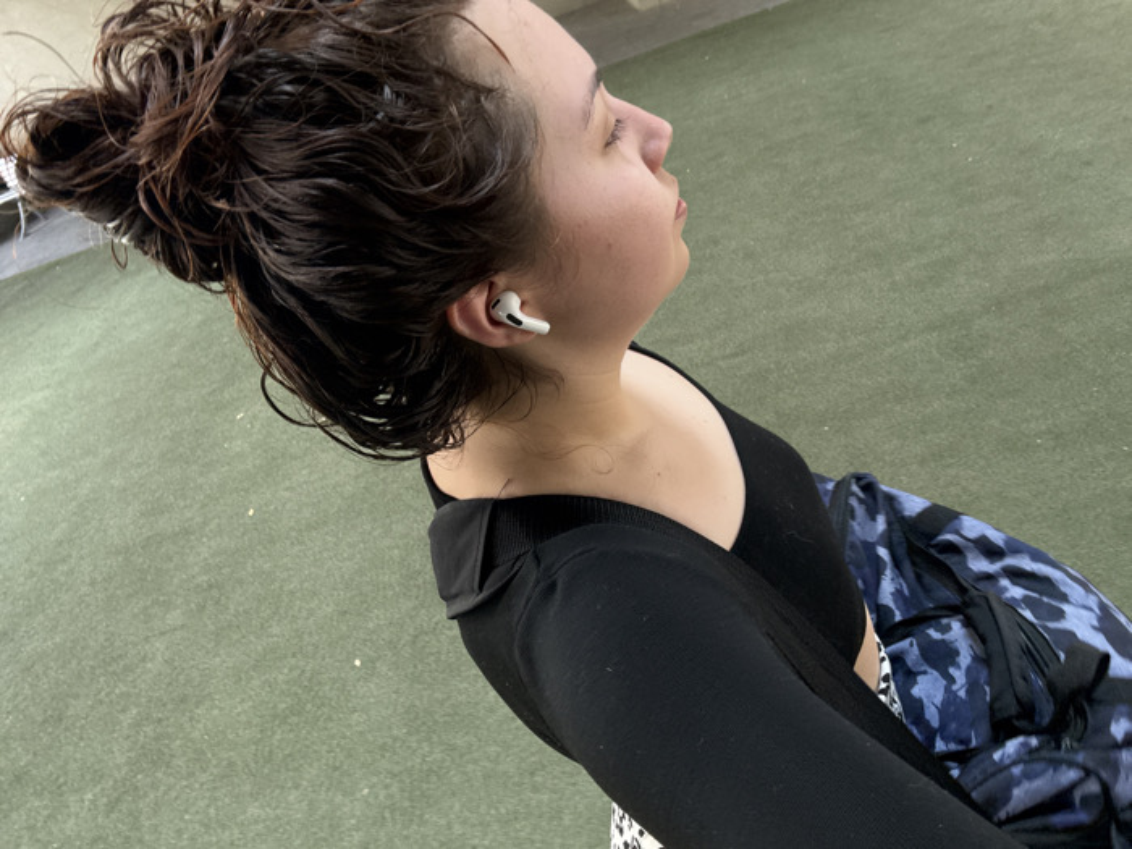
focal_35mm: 23
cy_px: 424
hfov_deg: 73.9
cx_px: 566
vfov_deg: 58.9
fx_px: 752
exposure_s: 1/96
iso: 80
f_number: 1.9
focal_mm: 2.69
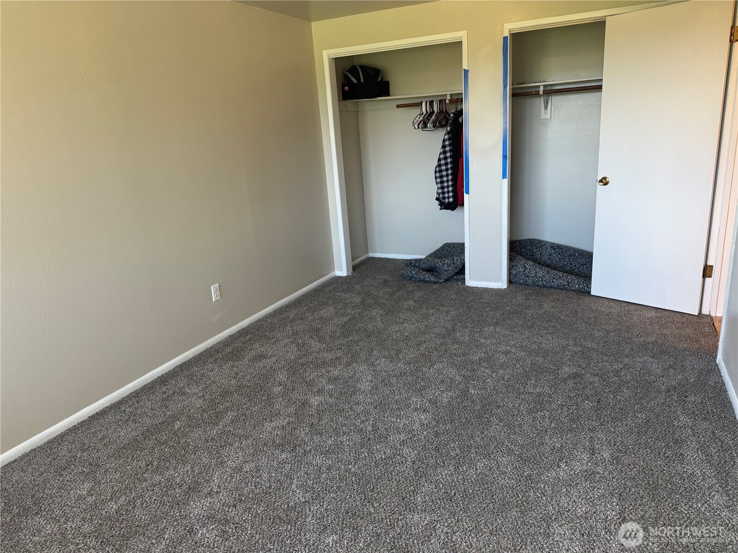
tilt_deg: -16.5
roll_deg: +4.4
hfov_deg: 71.6
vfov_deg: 56.8
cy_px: 276
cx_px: 369
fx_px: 512
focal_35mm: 24
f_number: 1.78
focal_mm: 6.76
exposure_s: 1/120
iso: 100
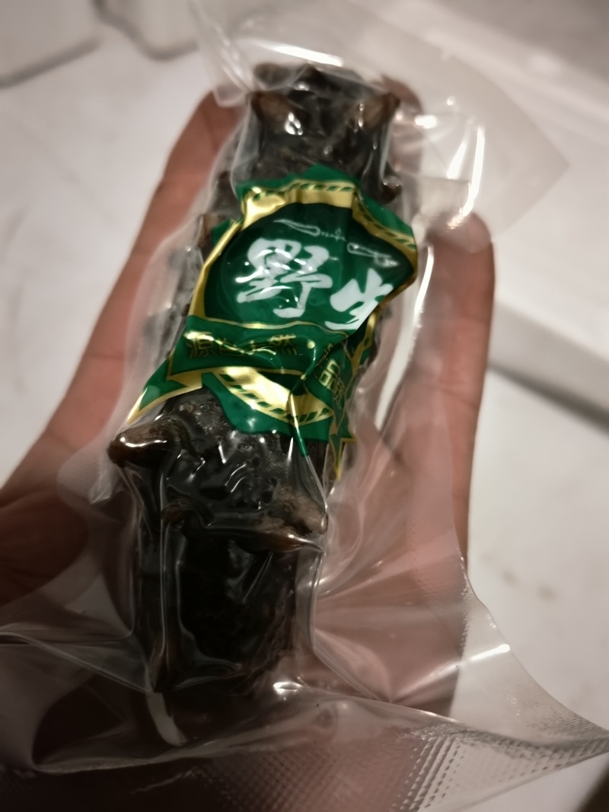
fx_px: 633
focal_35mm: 27
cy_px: 406
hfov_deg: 51.3
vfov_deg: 65.3
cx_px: 304
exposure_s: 1/24
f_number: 1.8
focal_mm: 5.54
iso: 640
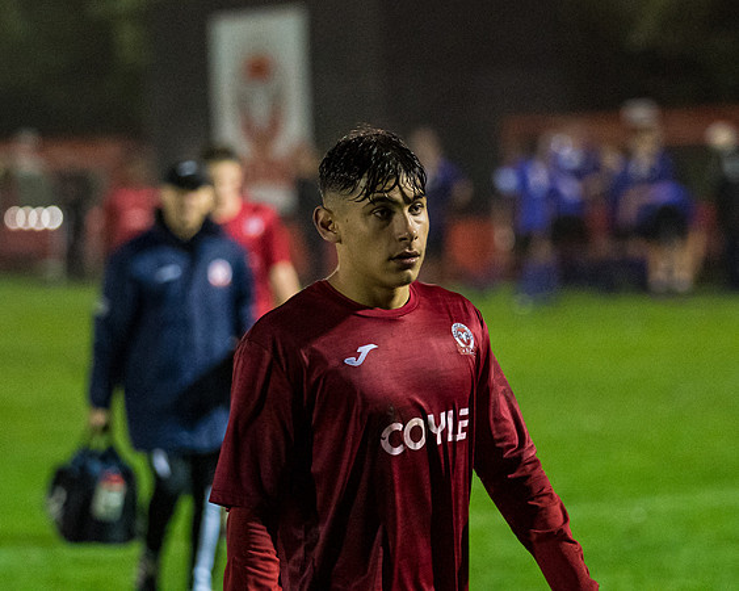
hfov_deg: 9.1
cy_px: 272
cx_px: 402
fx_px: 4620
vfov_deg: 7.3
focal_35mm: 211
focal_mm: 116
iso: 6400
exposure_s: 1/1000
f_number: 2.8
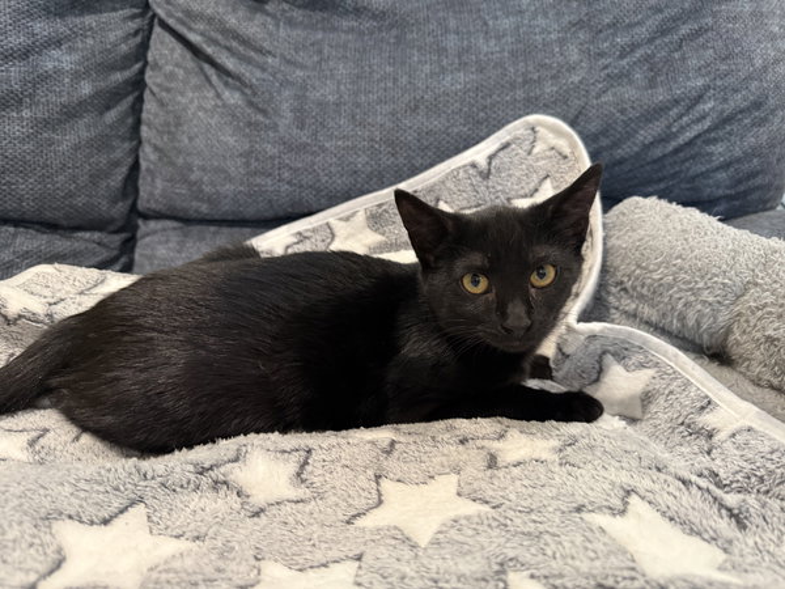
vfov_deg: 56.8
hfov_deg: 71.6
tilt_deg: -16.6
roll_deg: +1.9
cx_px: 392
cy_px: 294
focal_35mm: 24
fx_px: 544
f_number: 1.78
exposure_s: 1/60
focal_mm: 6.76
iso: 500
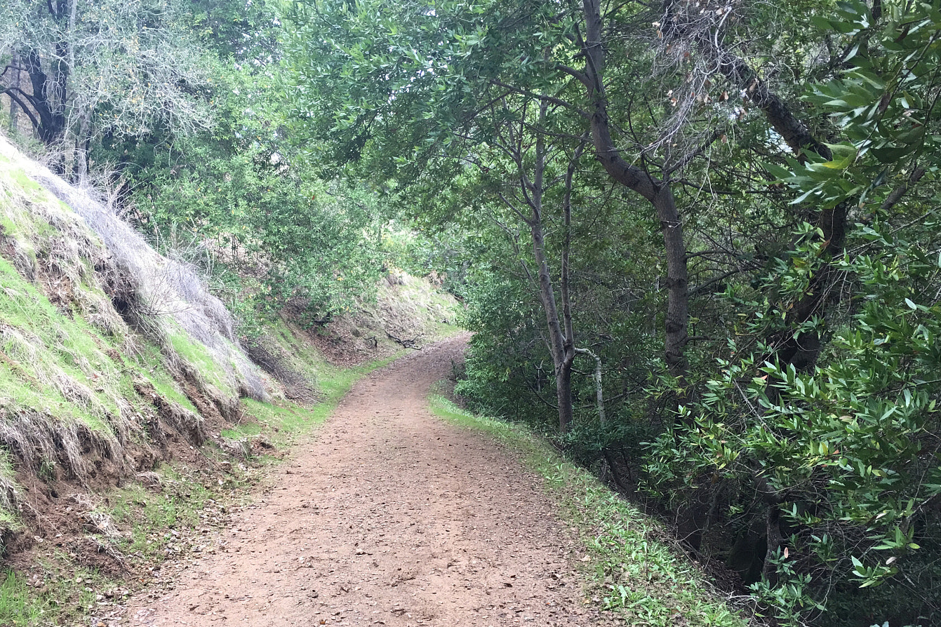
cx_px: 418
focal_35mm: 36
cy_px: 379
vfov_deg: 36.7
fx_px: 941
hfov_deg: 53.0
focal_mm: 4.15
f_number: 2.2
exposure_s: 1/40
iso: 25
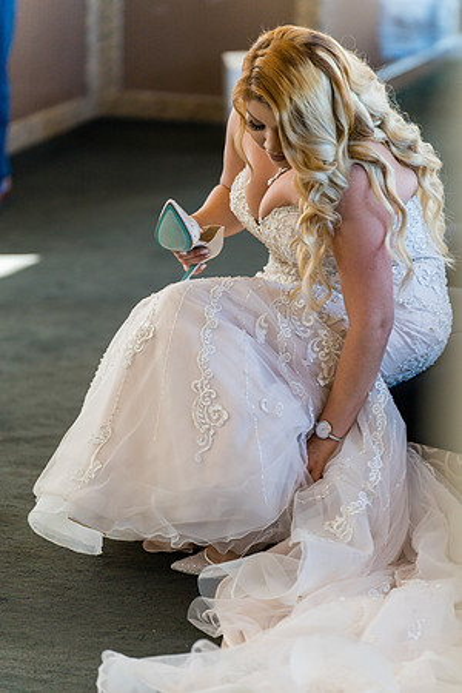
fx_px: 2945
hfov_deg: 9.0
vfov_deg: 13.4
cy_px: 346
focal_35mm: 153
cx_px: 231
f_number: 2.8
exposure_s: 1/200
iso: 320
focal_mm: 153
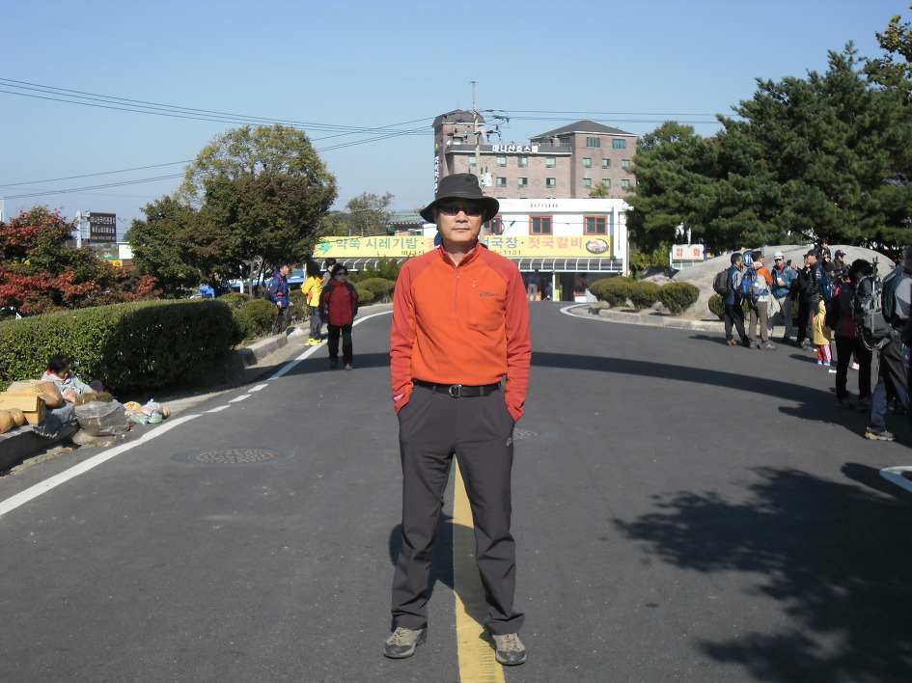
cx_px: 456
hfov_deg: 43.0
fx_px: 1159
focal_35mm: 44
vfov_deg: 32.9
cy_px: 342
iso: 80
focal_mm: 7.8
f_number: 4.5
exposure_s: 1/583
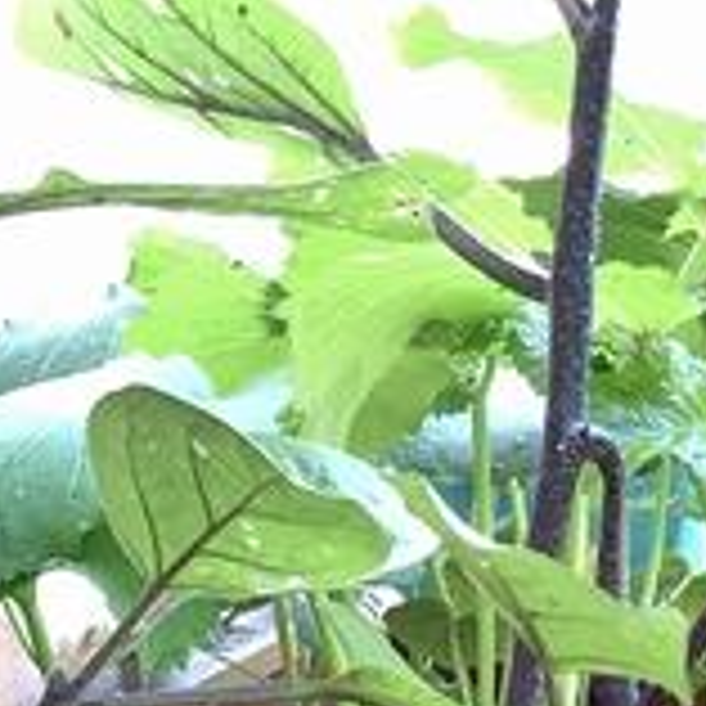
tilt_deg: -22.0
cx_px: -319
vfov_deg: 13.2
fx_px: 2815
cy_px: 1176
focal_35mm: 122
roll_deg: +0.4
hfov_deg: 13.5
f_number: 2.4
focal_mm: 3.3
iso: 64
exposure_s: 1/60
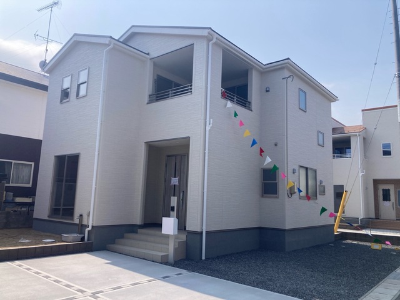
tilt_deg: +8.0
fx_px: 324
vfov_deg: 49.7
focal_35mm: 28
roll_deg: -2.1
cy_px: 150
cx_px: 200
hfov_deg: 63.4
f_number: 1.8
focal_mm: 3.99
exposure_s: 1/2404
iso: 20
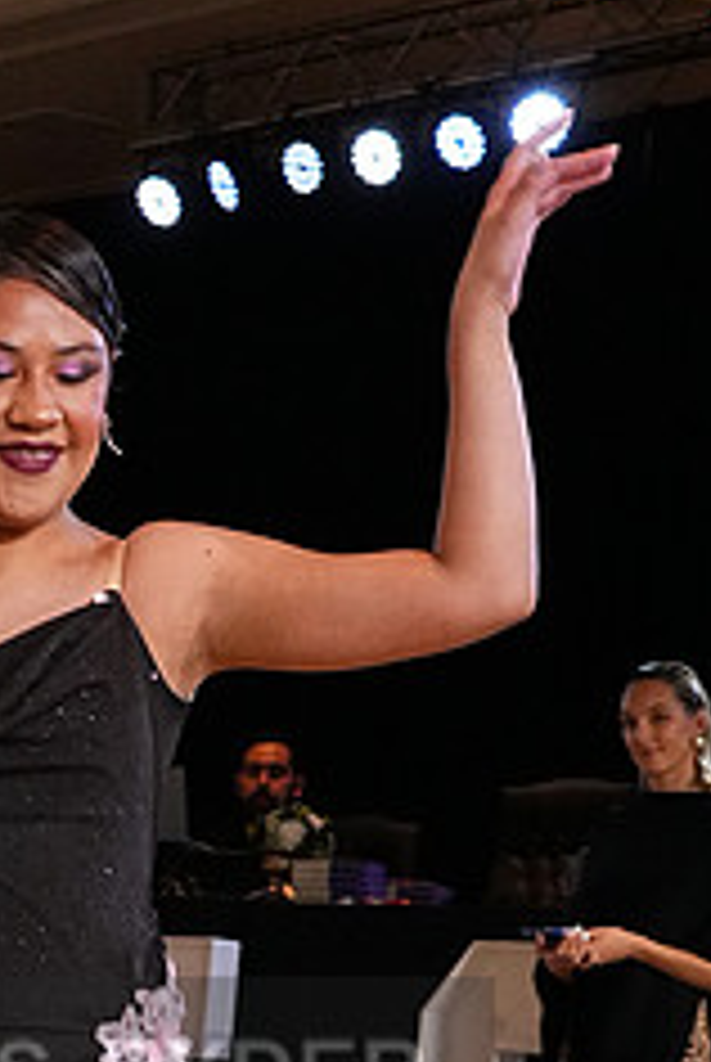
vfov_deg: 14.8
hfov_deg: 10.0
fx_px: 3987
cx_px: -124
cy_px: 1130
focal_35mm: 135
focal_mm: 37
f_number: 8
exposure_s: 1/200
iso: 5000
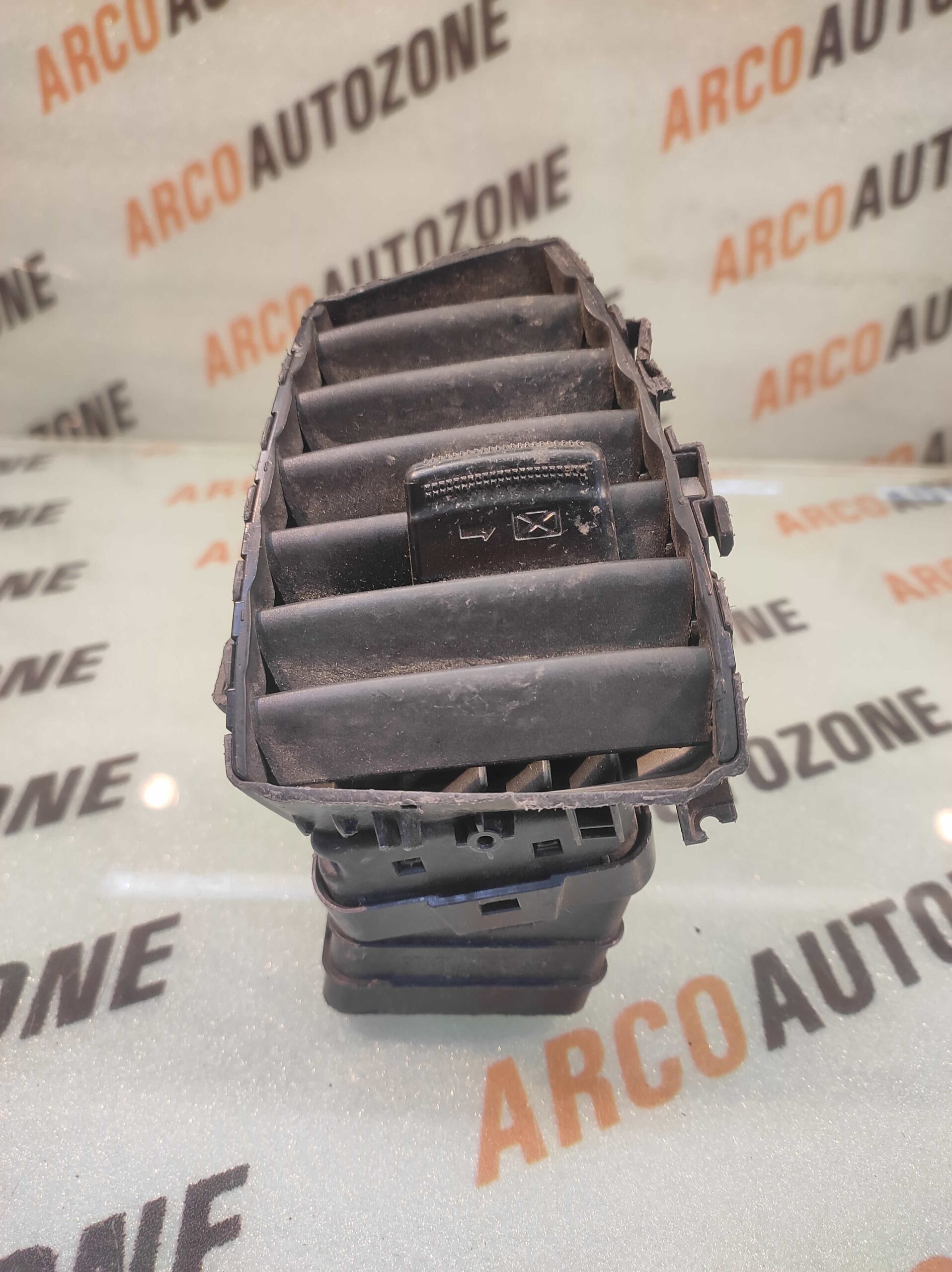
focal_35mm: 17
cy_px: 636
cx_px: 476
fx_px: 624
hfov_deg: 74.7
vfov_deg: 91.1
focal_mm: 4.74
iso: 208
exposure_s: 1/33
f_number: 1.79
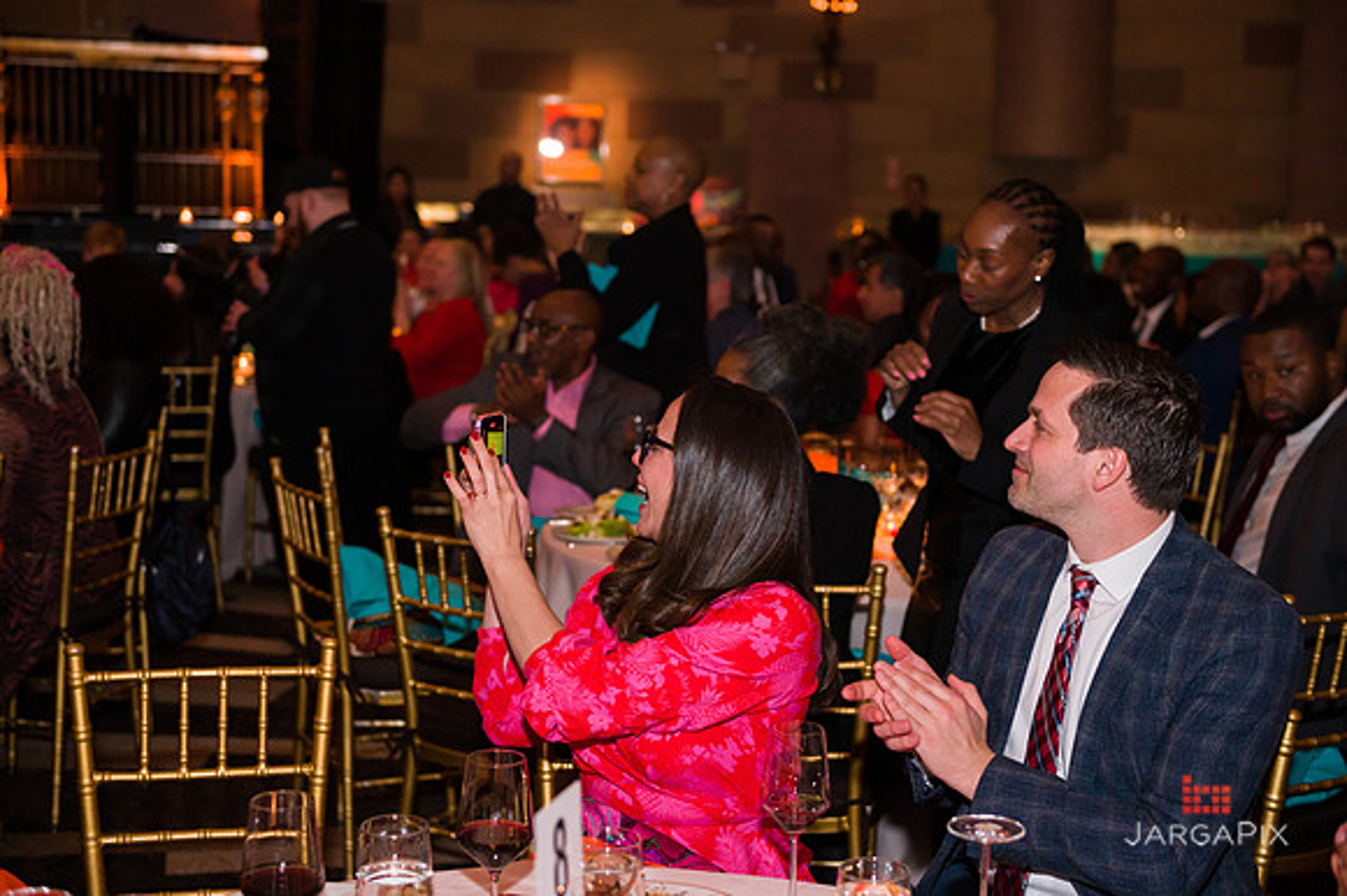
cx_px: 674
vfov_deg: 26.0
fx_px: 1944
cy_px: 448
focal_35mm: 52
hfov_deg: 38.2
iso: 3200
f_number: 4
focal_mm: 52
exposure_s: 1/400
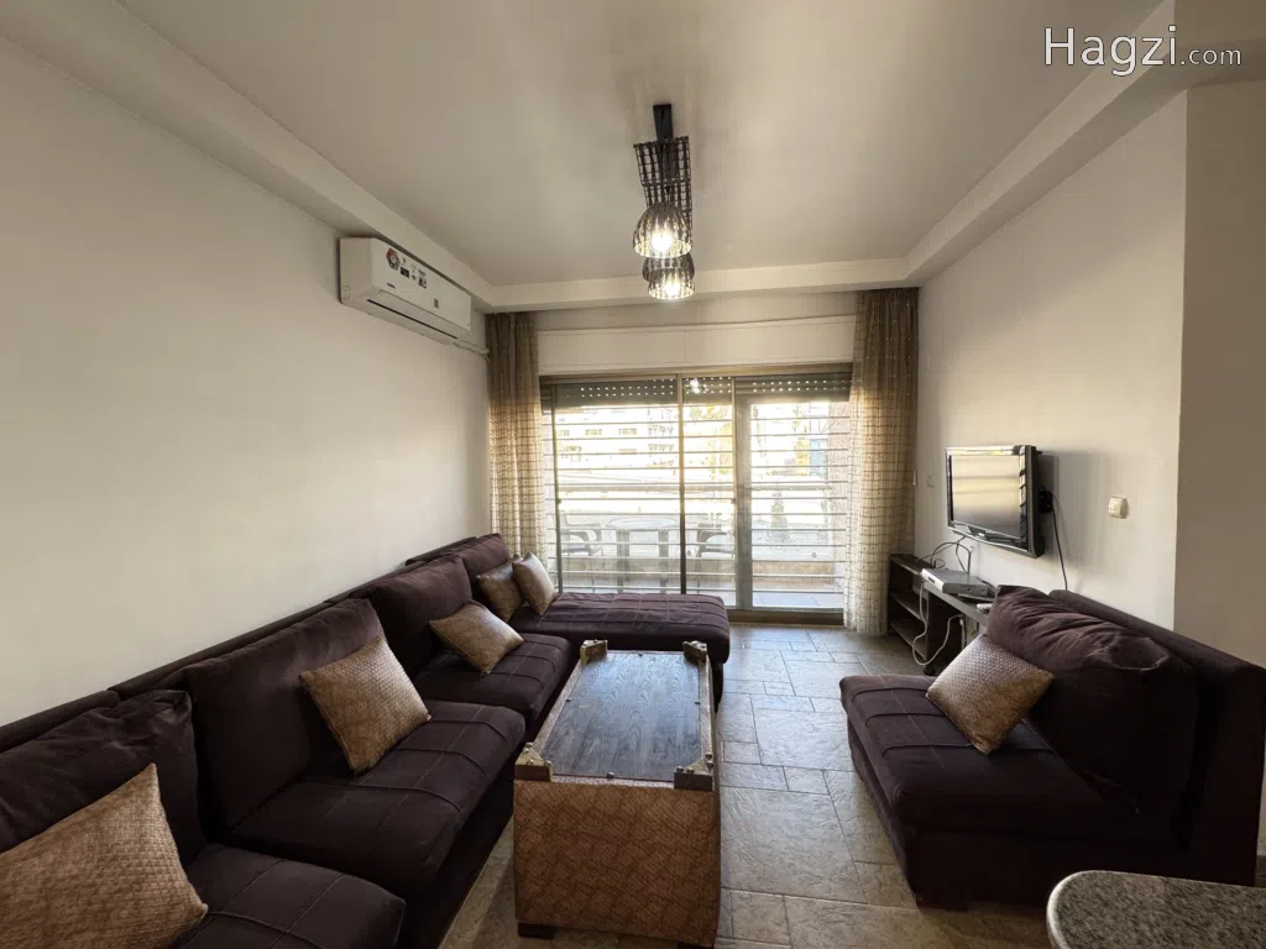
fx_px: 512
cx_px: 633
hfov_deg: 102.1
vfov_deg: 85.7
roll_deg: +1.2
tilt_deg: -3.2
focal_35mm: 14
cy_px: 474
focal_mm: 2.22
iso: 160
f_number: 2.2
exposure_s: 1/99
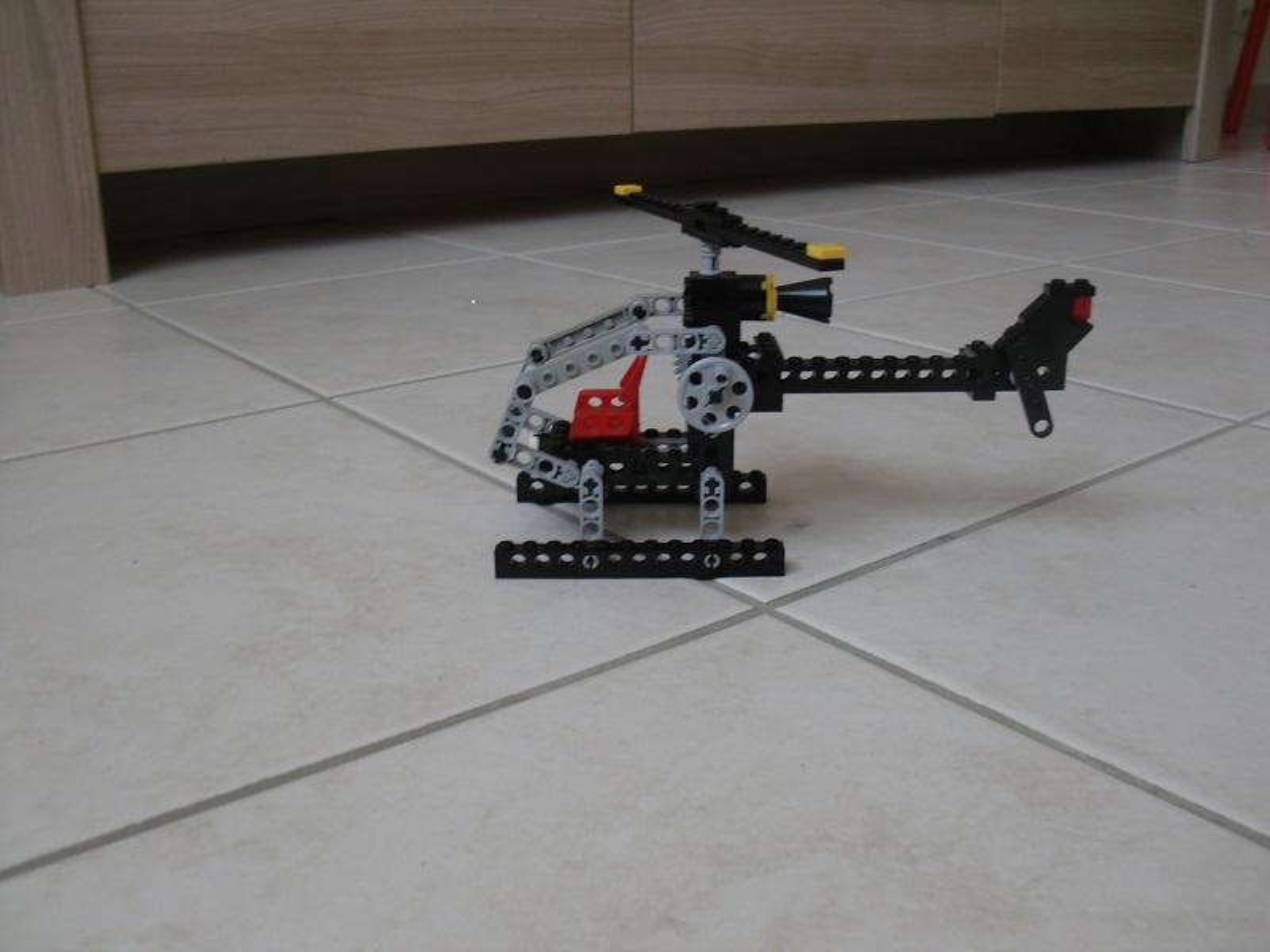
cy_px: 476
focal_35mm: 36
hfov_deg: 51.4
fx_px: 1321
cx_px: 635
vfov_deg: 39.7
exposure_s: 1/60
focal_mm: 6.3
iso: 125
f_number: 2.8
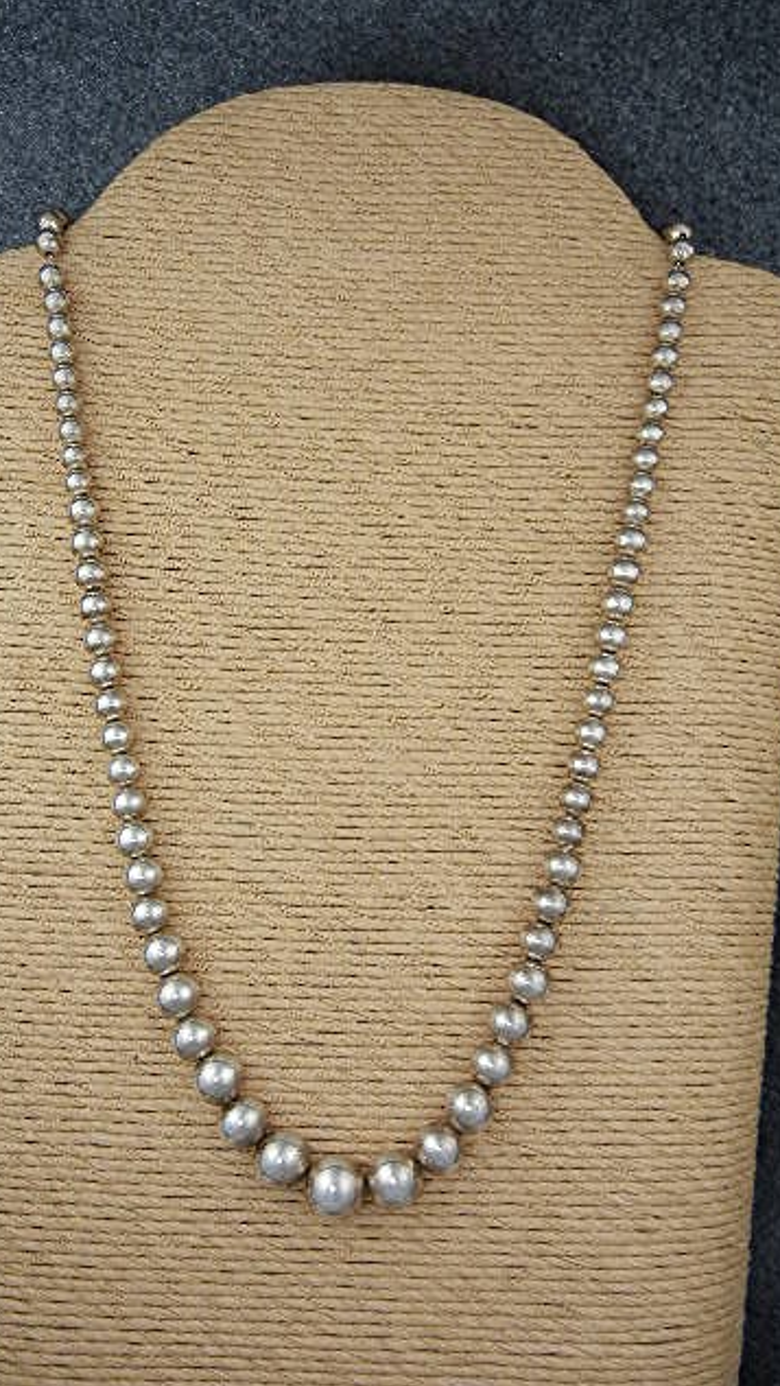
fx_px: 1212
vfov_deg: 59.5
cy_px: 691
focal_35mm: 33
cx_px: 354
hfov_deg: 35.6
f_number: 3.5
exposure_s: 1/31.1
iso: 198
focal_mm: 5.4
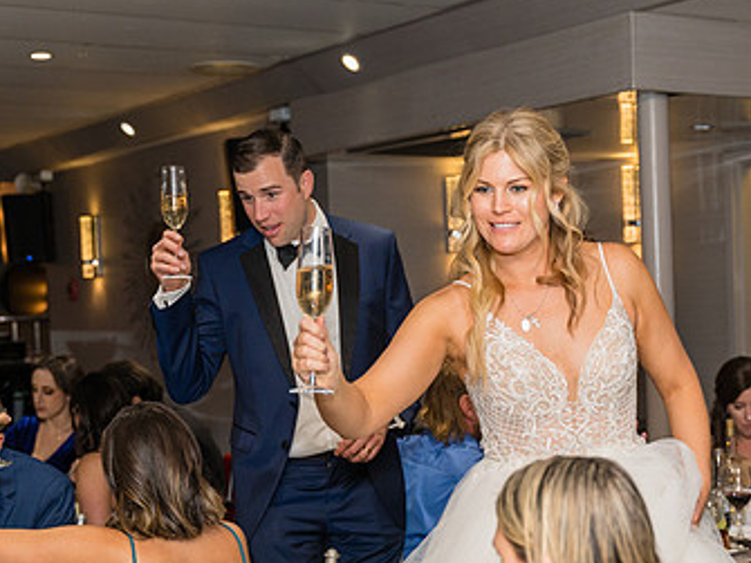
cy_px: 385
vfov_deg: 20.9
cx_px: 486
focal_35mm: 70
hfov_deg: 27.7
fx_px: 1518
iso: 1000
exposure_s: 1/250
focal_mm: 42
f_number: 2.8
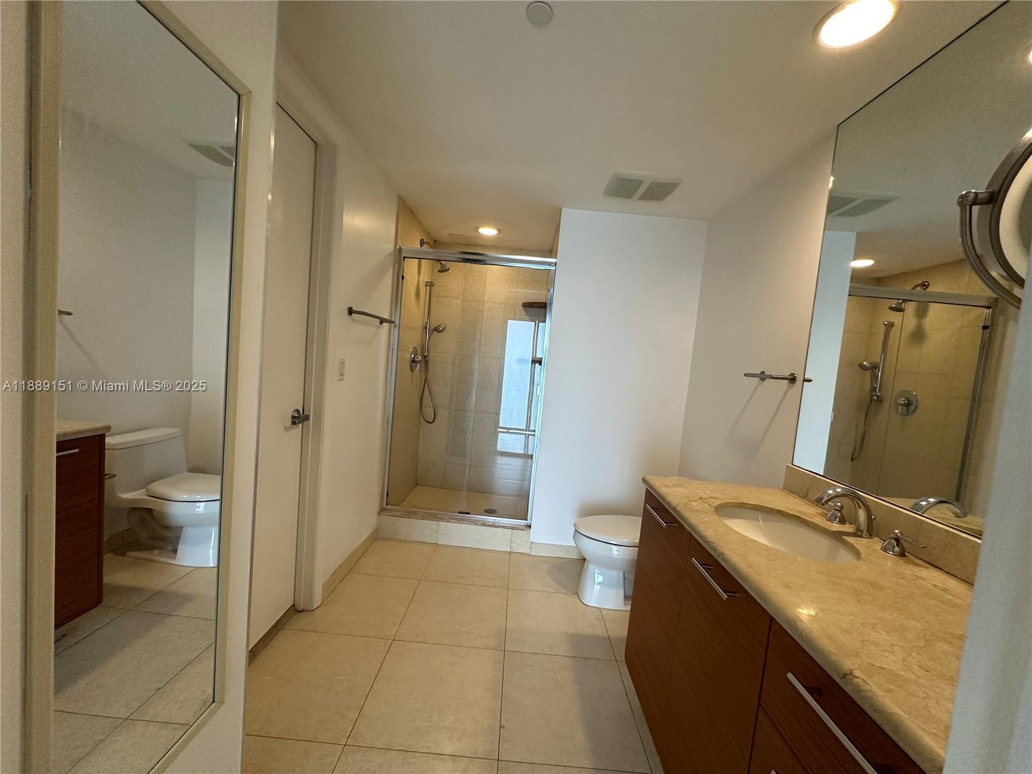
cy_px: 387
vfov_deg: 85.7
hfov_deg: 102.1
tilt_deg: -4.1
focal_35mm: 14
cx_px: 516
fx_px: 417
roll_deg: -5.4
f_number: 2.2
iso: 250
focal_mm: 2.22
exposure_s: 1/120
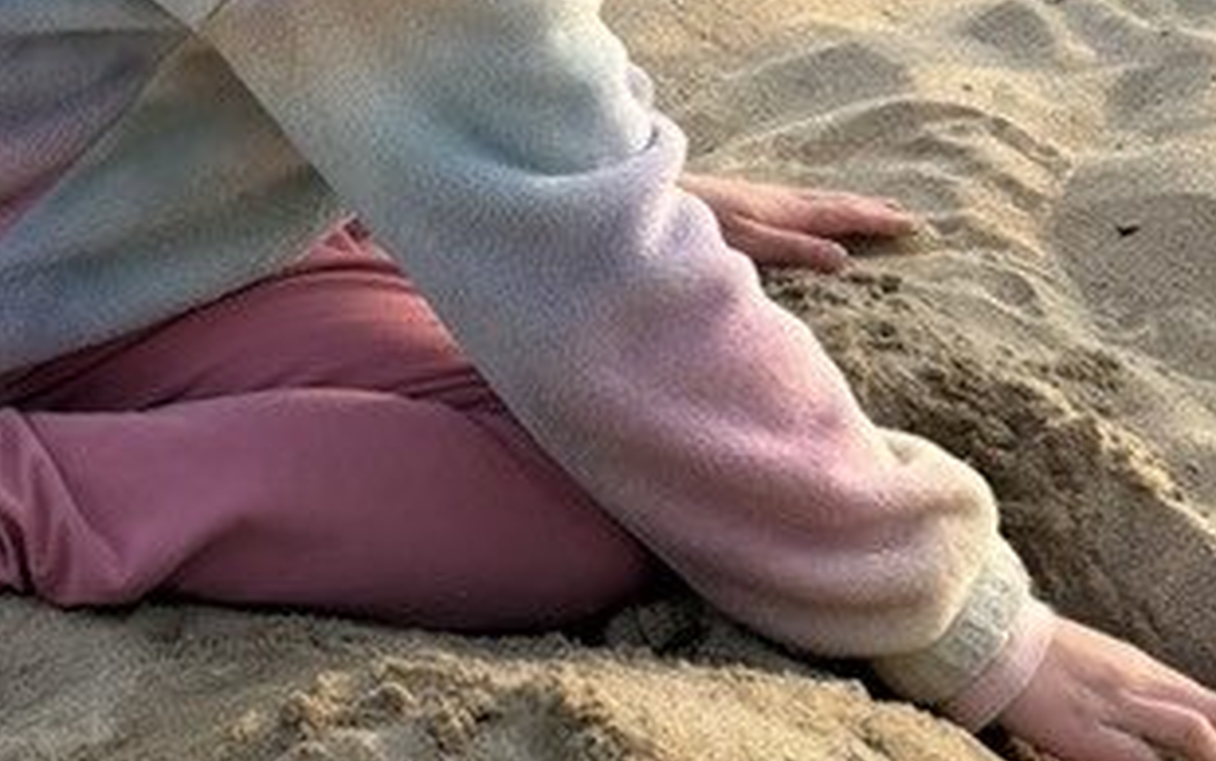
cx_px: 122
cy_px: -118
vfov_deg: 14.0
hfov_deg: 22.2
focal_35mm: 91
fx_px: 3017
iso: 50
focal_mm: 5.96
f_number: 1.6
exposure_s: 1/1799
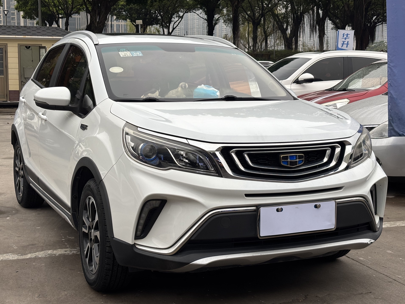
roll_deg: -0.1
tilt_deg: -7.1
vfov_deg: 26.6
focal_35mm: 55
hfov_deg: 34.9
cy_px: 152
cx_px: 207
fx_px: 643
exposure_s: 1/160
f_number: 1.6
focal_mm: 5.96
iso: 25
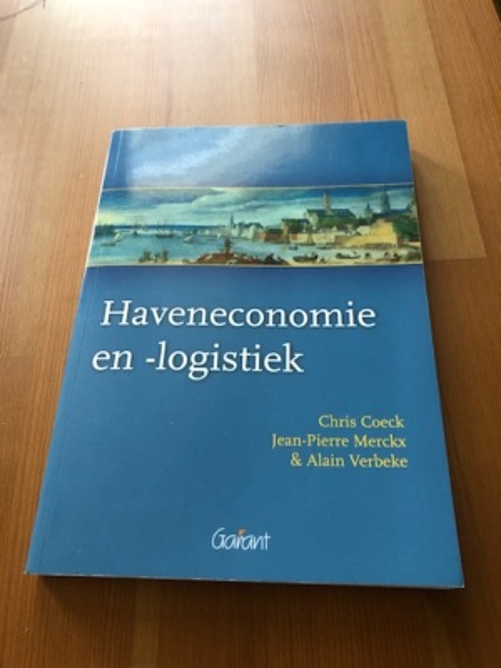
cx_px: 250
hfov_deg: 49.7
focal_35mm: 28
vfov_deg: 63.4
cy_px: 334
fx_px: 540
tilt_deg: -63.0
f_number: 1.8
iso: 100
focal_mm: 3.99
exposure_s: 1/12
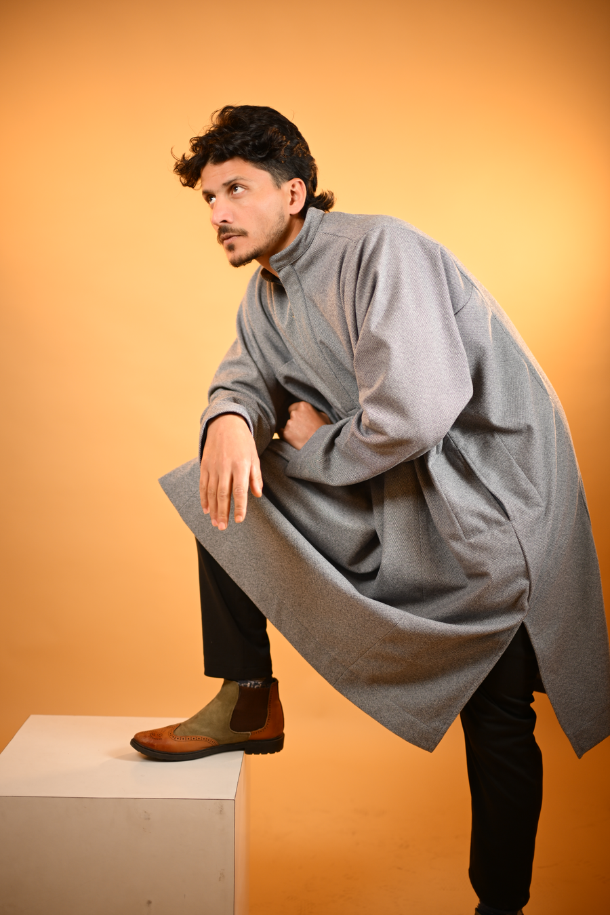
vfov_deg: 39.6
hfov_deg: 27.0
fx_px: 1271
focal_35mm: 50
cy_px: 458
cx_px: 305
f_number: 1.4
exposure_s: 1/160
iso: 250
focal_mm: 50
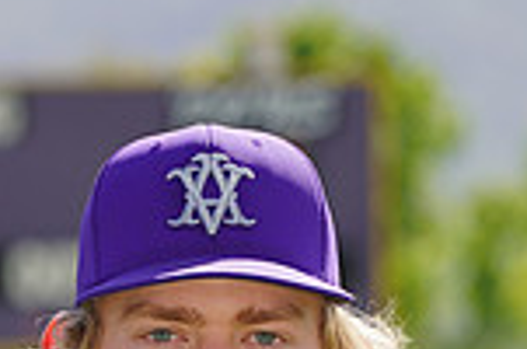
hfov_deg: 2.5
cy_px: 590
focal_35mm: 838
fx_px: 12241
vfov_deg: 1.6
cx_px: 241
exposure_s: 1/250
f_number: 8
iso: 100
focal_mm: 218
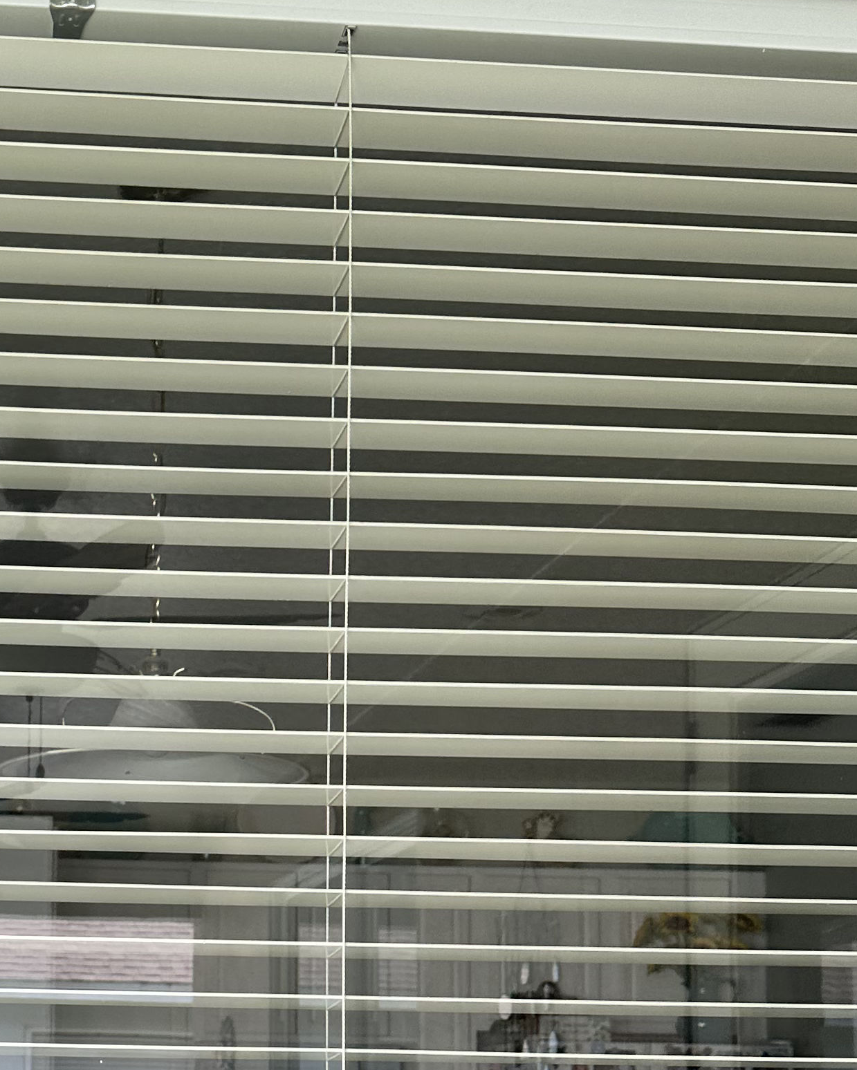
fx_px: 1933
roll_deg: -3.0
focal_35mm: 61
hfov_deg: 23.7
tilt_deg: +3.9
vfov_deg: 29.4
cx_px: -38
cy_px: 1008
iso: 64
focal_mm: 6.86
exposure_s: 1/224
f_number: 1.78
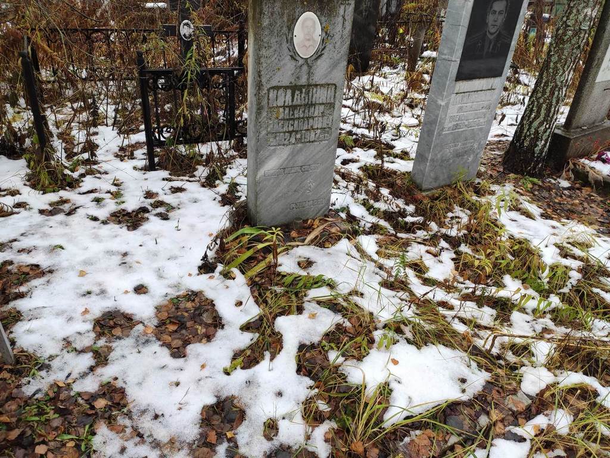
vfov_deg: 53.1
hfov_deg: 67.3
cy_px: 229
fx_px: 458
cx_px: 305
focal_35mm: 26
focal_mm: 4.77
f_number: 1.75
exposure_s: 1/120
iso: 142
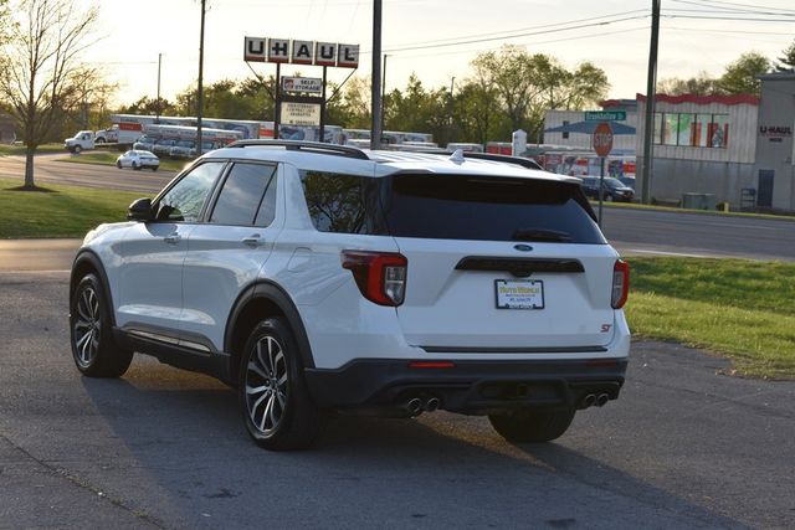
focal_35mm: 72
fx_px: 1590
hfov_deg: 28.1
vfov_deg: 18.9
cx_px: 398
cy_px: 265
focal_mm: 48
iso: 200
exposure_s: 1/250
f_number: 8
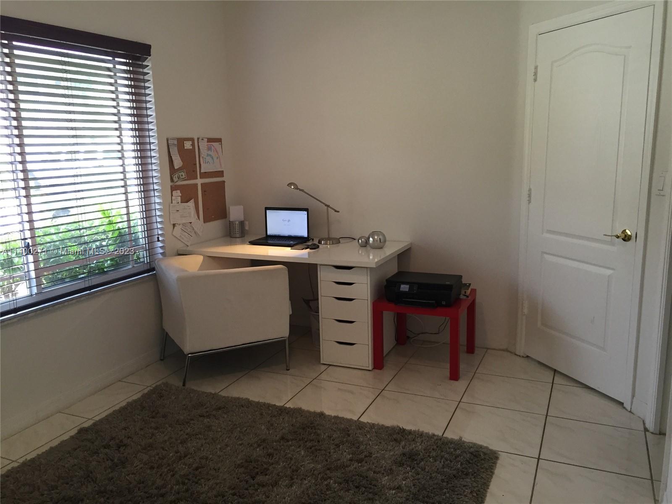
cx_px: 336
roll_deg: +0.4
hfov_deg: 61.7
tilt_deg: -11.9
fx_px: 563
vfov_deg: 48.2
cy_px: 252
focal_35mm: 29
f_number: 2.2
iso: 50
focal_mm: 4.15
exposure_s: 1/30
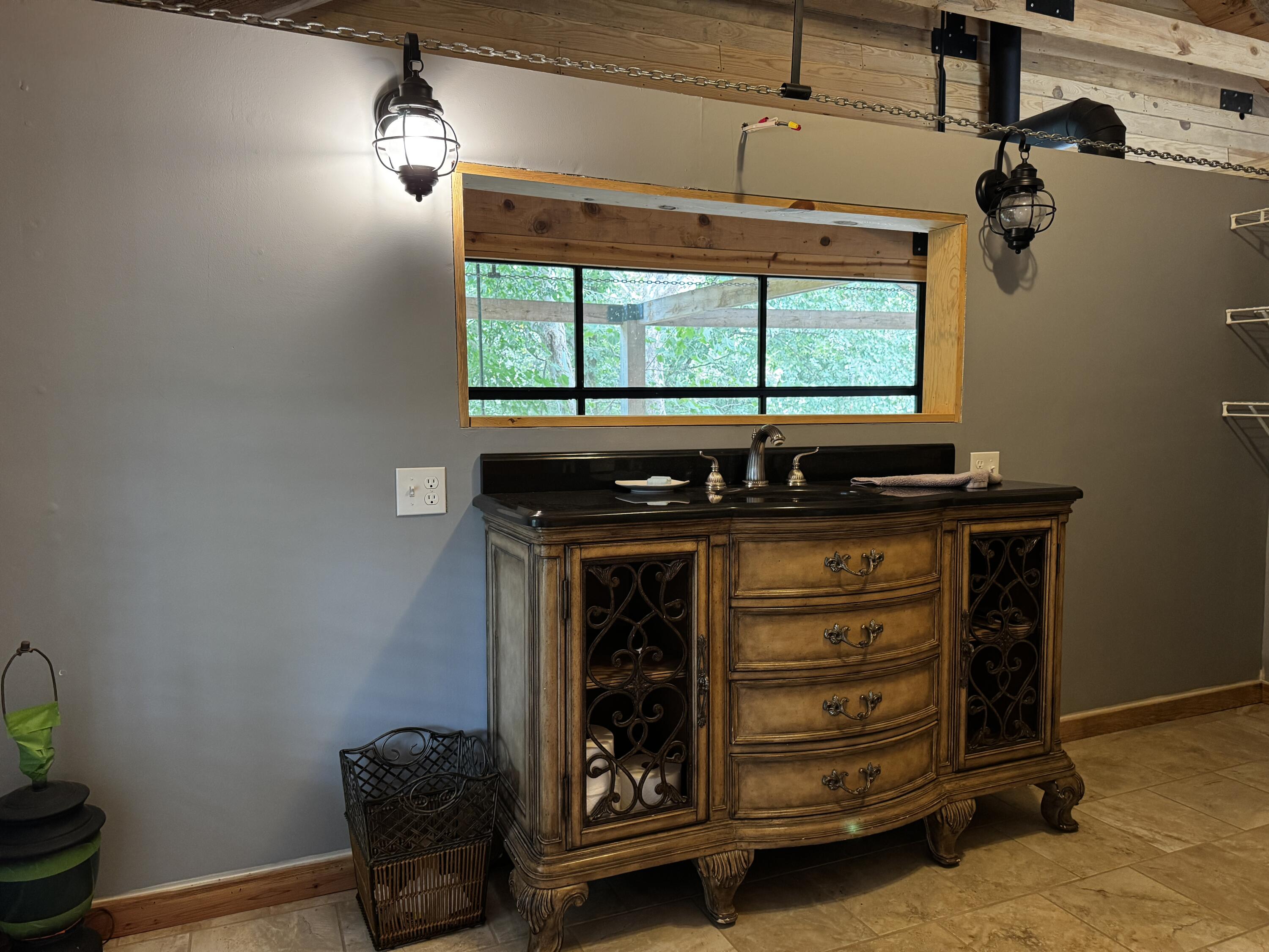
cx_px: 634
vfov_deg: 56.8
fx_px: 880
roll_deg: +0.4
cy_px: 476
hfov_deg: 71.6
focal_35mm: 24
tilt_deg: -5.9
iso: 400
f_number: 1.78
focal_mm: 6.76
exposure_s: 1/60
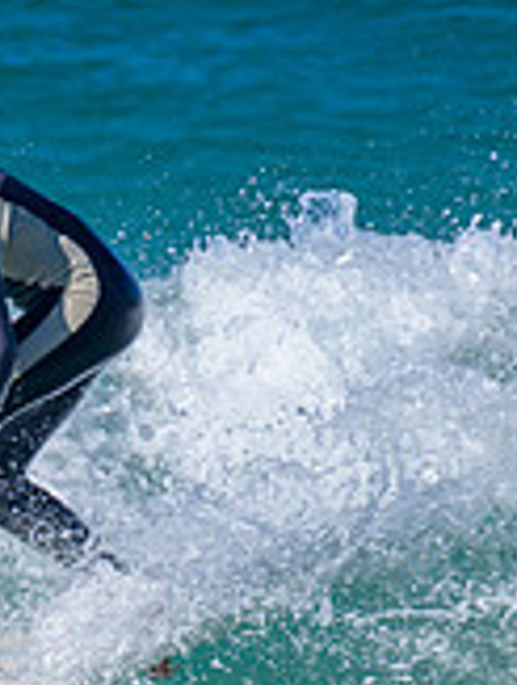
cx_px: -295
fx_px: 52129
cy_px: 563
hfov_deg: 0.6
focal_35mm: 2628
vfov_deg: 0.8
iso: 250
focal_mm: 560
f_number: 8
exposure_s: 1/1000
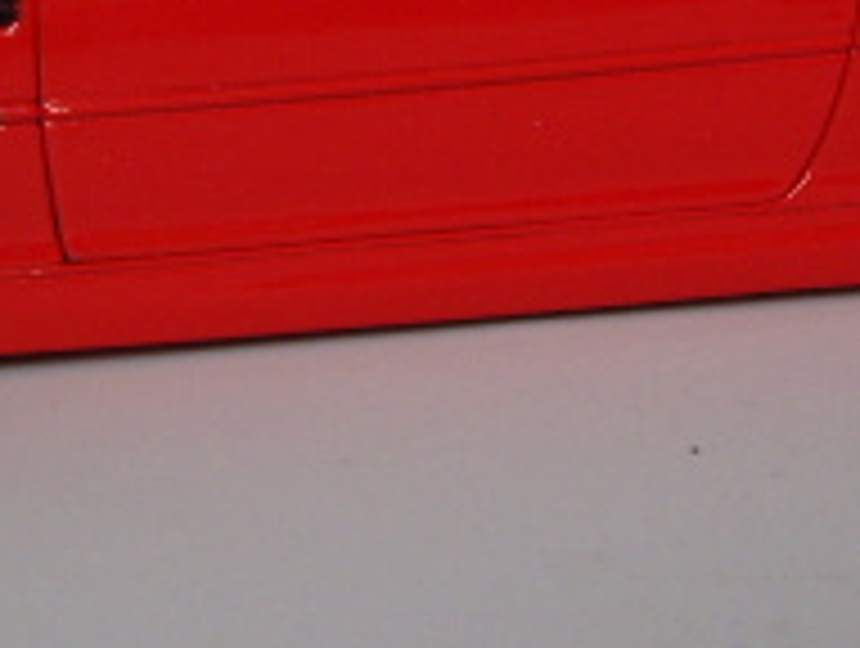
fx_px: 3161
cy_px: -32
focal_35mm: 127
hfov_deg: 15.5
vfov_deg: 11.6
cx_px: 351
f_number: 2.7
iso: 64
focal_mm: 6.2
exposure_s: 1/80
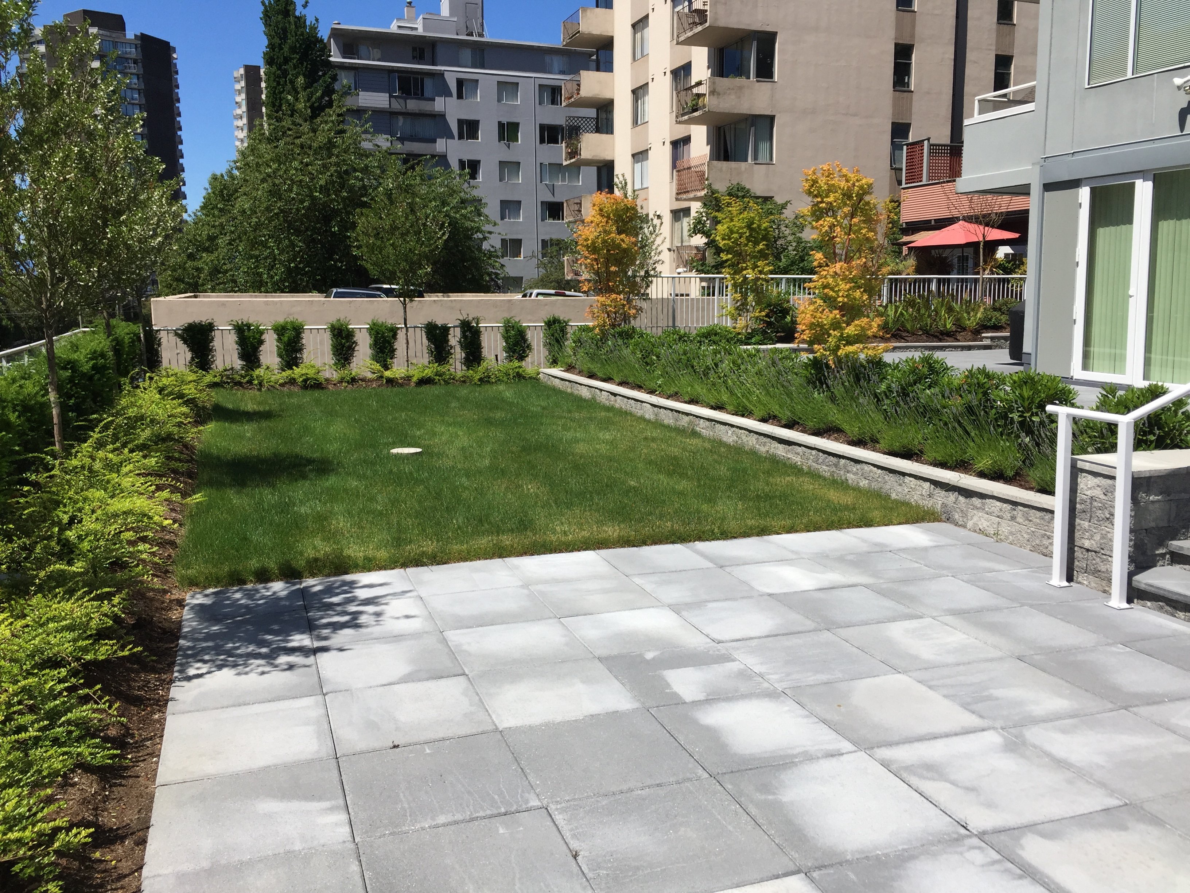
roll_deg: -1.3
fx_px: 997
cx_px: 595
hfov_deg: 61.7
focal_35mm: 29
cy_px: 446
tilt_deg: -8.4
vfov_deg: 48.2
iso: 32
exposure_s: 1/2326
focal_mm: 4.15
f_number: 2.2
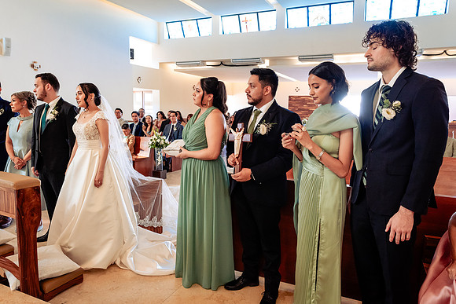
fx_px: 313
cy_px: 152
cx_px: 228
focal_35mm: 25
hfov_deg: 72.2
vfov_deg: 51.9
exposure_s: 1/125
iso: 2500
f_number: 4.5
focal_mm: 24
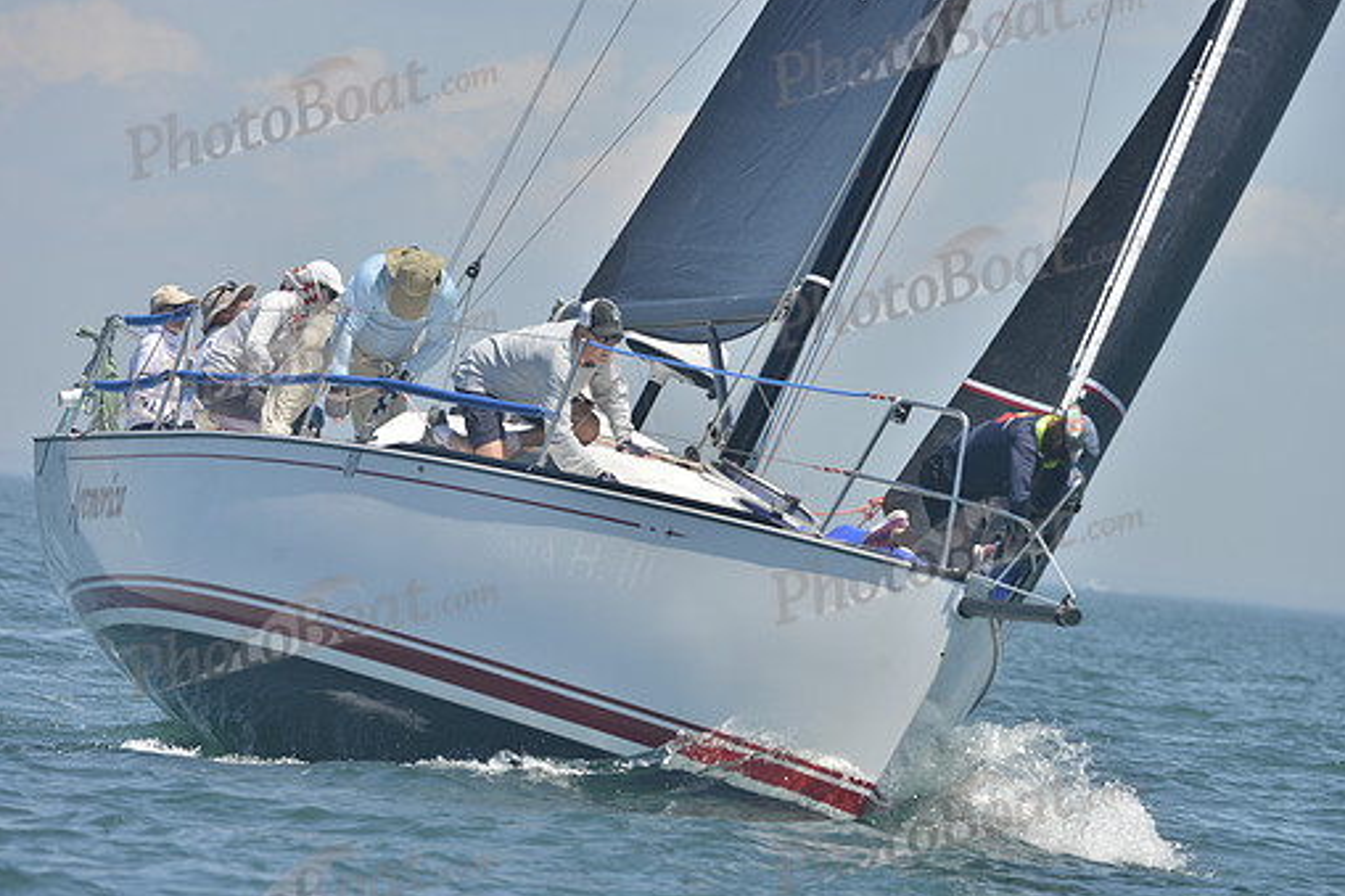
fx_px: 14901
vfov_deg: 3.4
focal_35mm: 399
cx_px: 637
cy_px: 456
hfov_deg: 5.2
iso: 280
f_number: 7.1
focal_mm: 350
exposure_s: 1/1000
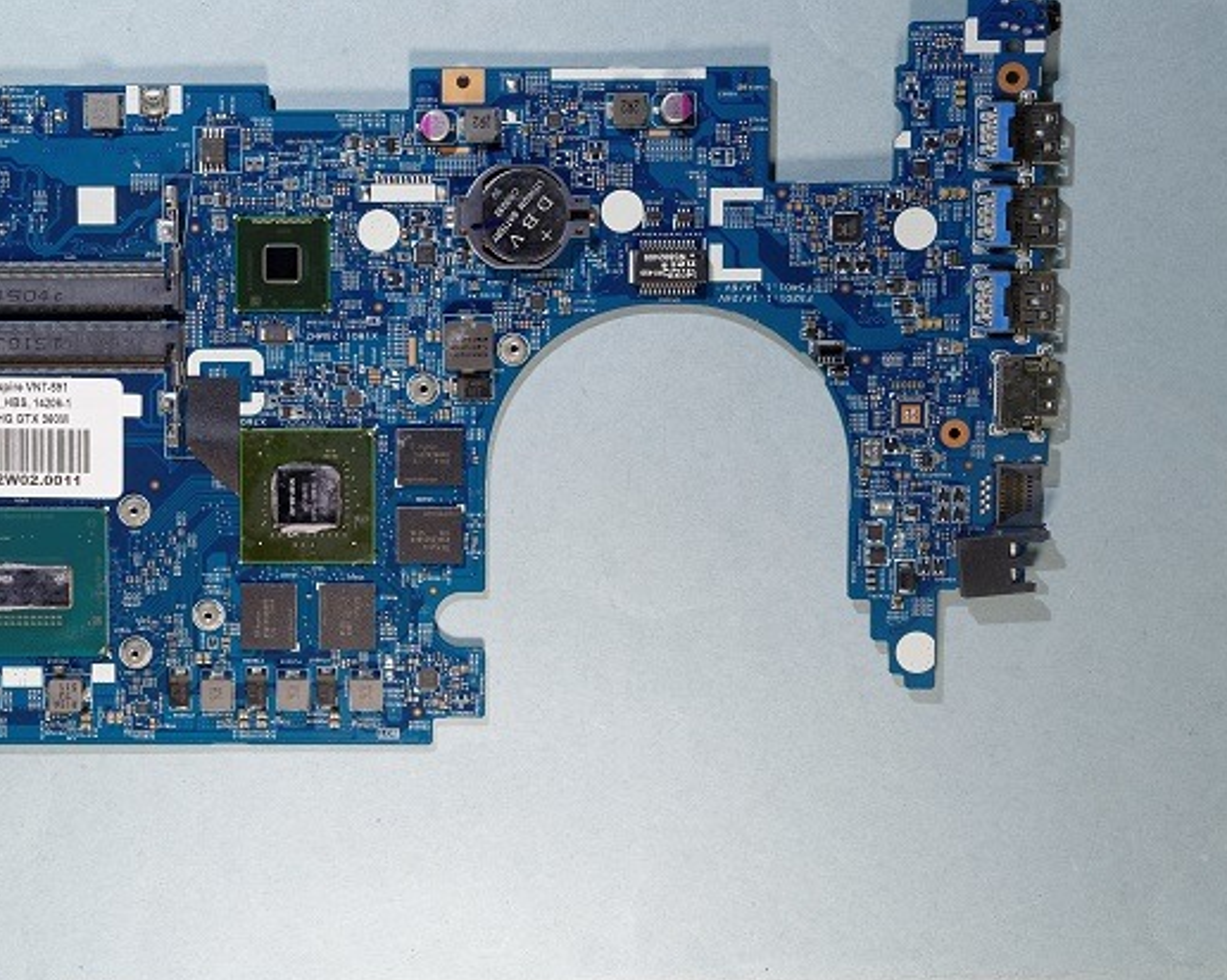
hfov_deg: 40.5
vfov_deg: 33.3
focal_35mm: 45
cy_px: 416
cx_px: 380
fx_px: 1633
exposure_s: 1/6
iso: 100
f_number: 8
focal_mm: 22
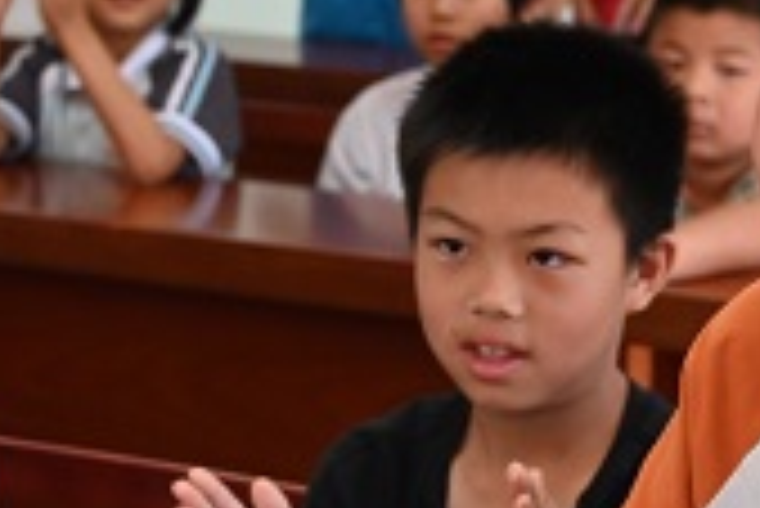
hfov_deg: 13.0
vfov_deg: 8.8
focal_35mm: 156
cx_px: 724
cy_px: 272
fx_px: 3296
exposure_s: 1/125
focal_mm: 44
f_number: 4
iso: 1800
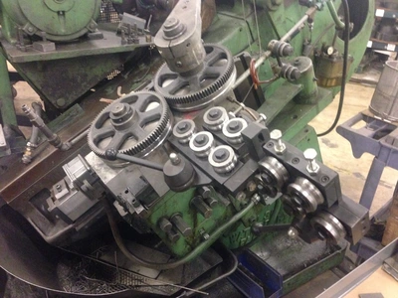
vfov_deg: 42.9
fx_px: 379
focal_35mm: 33
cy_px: 149
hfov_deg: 55.4
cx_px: 199
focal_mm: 4.12
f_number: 2.4
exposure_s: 1/15
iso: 500
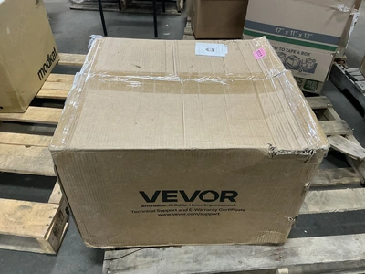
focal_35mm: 28
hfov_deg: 63.4
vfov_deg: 49.7
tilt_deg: -40.8
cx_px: 182
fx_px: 295
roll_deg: +2.3
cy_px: 137
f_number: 1.8
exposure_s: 1/60
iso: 200
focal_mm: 3
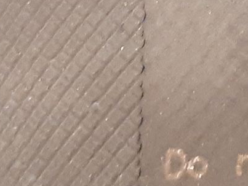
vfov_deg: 10.7
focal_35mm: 132
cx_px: 405
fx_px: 947
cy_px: -125
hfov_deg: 13.7
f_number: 1.7
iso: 500
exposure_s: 1/25
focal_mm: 3.93
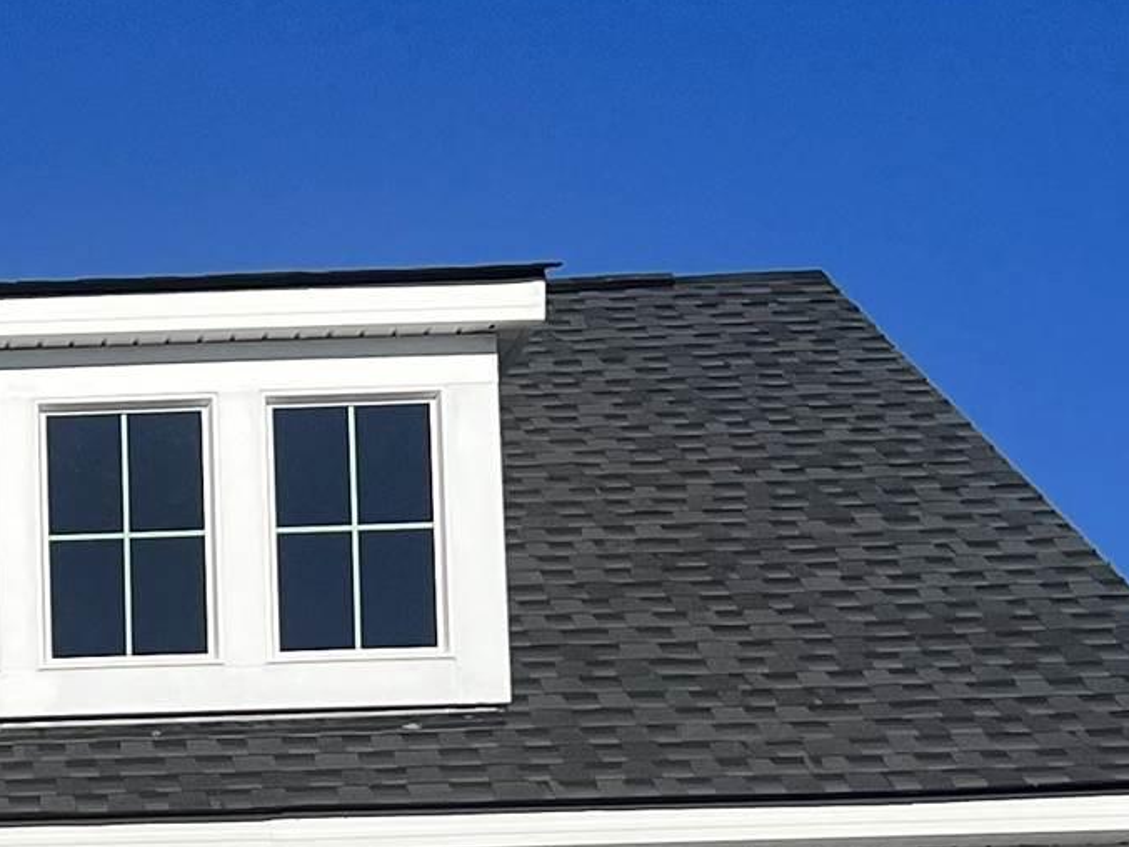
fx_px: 3849
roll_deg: -0.4
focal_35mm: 118
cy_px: 1072
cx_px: -565
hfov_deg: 15.4
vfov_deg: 12.2
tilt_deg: +5.5
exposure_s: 1/11364
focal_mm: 5.7
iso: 50
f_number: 1.5
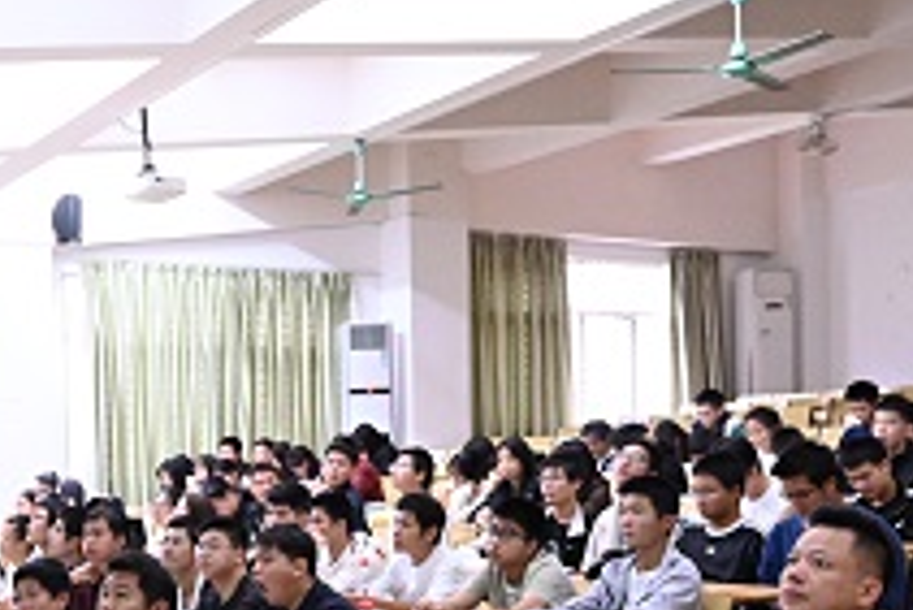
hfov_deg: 36.6
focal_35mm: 53
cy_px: 502
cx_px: 221
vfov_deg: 25.1
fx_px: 1345
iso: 5000
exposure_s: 1/125
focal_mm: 16
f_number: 2.8
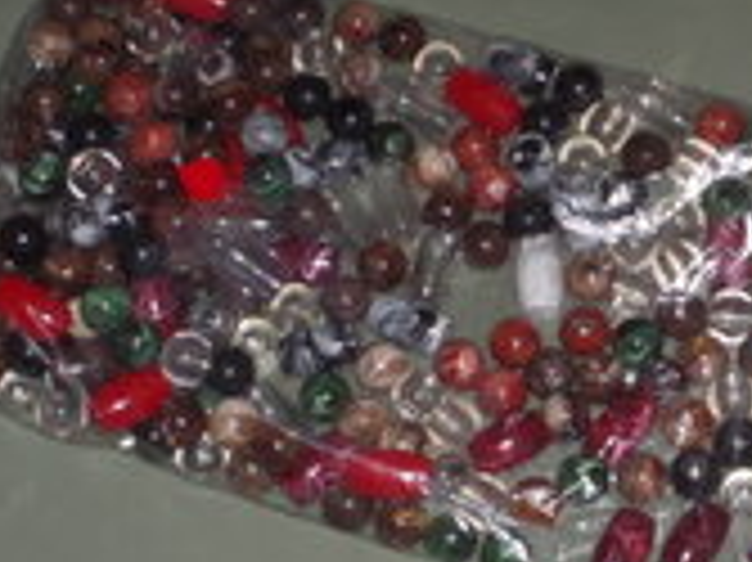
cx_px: 729
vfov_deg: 11.6
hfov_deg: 15.2
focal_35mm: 128
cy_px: 378
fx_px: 2779
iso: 400
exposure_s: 1/45
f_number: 7
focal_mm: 10.2
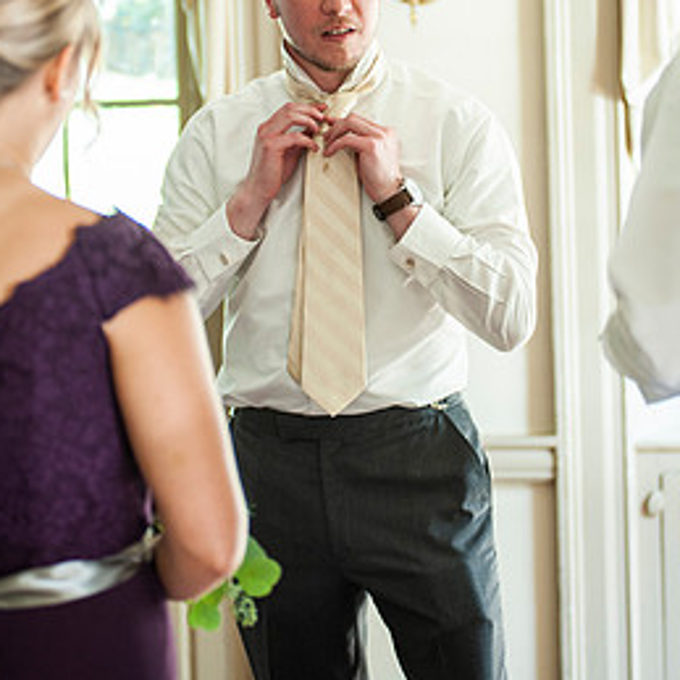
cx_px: 337
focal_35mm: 118
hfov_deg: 14.8
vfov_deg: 14.7
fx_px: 2623
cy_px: 165
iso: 1250
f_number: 2.8
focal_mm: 80
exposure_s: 1/160
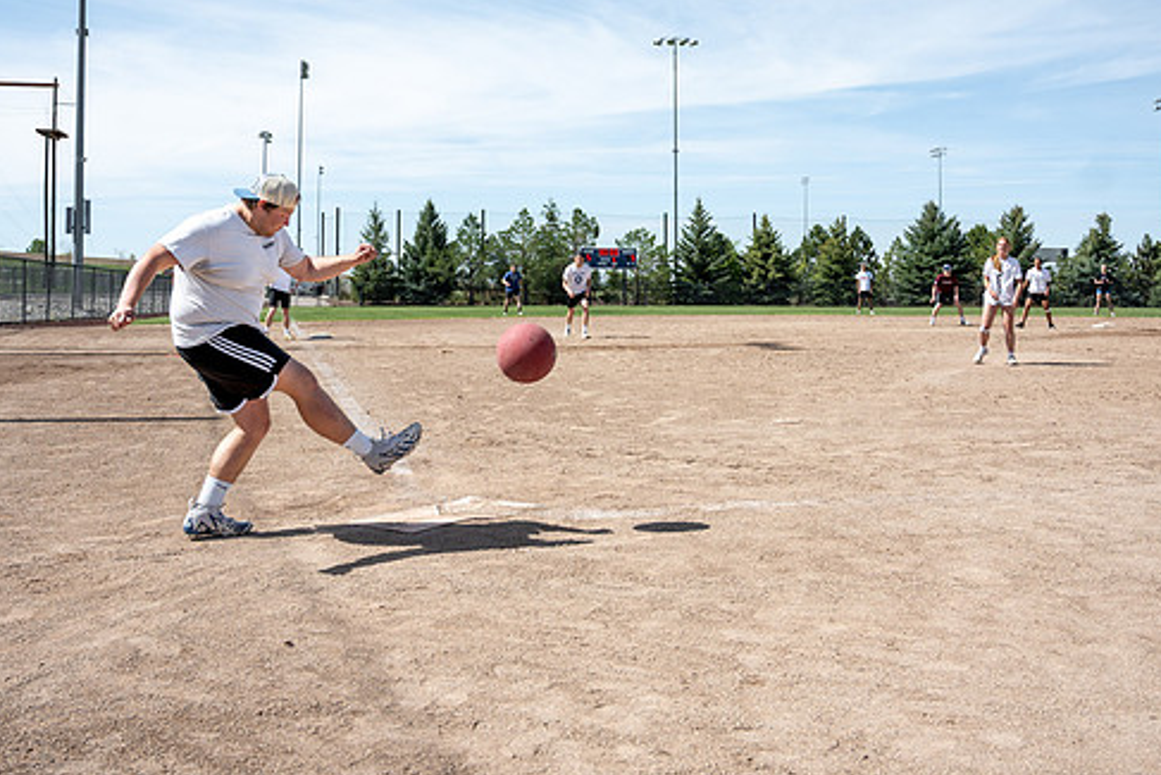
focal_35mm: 37
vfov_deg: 35.5
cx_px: 571
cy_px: 232
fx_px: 1194
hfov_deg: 51.9
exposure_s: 1/2000
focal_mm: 24
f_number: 4
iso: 100
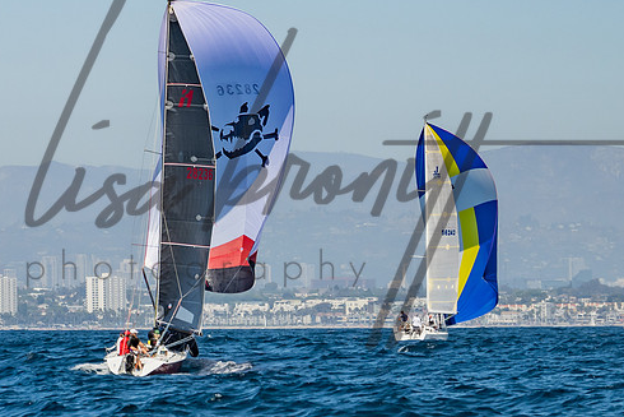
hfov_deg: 7.0
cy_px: 61
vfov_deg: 4.7
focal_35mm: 295
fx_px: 5115
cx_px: 122
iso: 160
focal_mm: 98
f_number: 6.3
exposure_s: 1/500
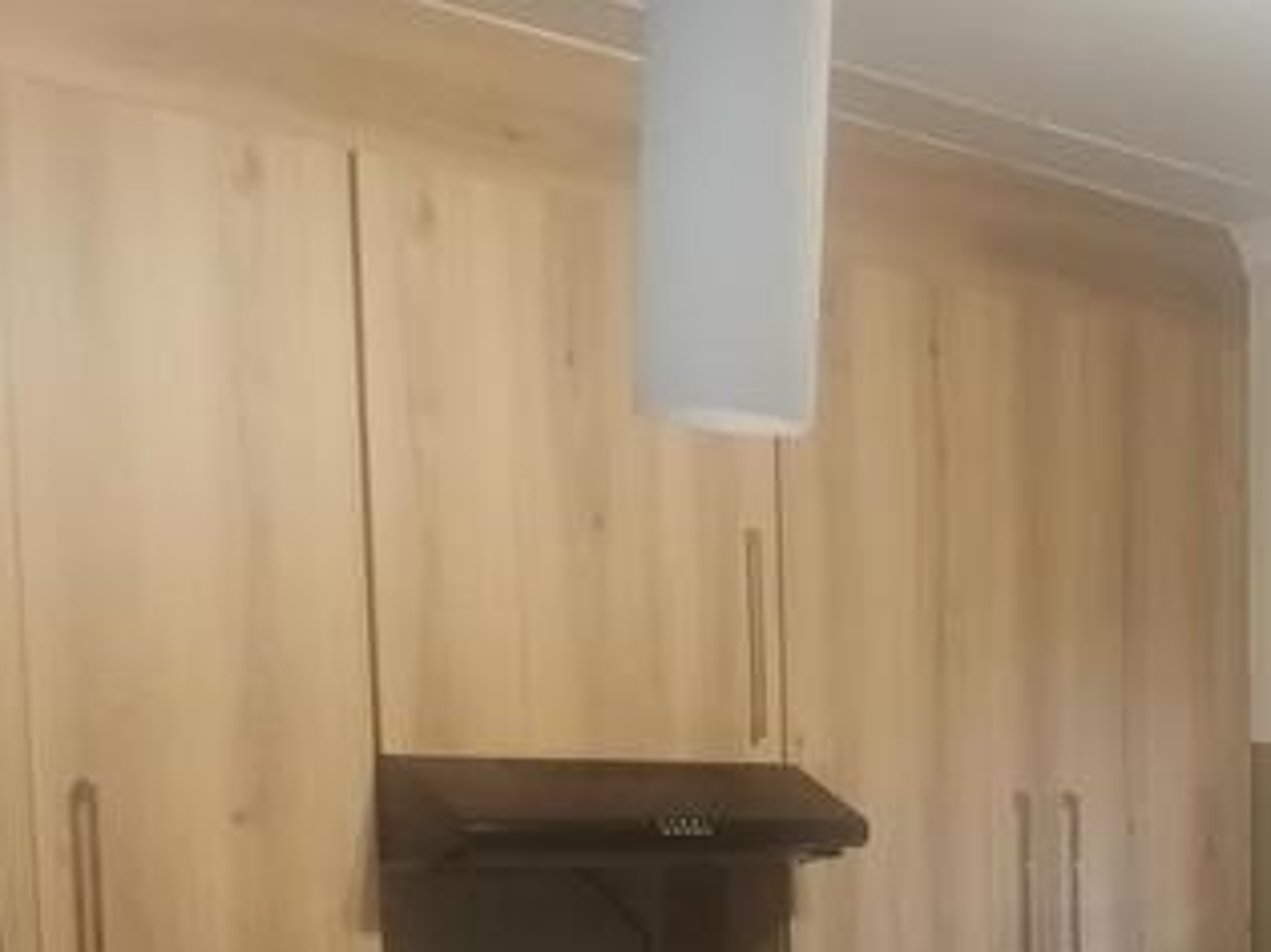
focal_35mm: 66
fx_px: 2422
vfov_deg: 21.0
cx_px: 1380
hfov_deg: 27.1
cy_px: 1077
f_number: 1.8
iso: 400
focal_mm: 5.3
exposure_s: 1/25
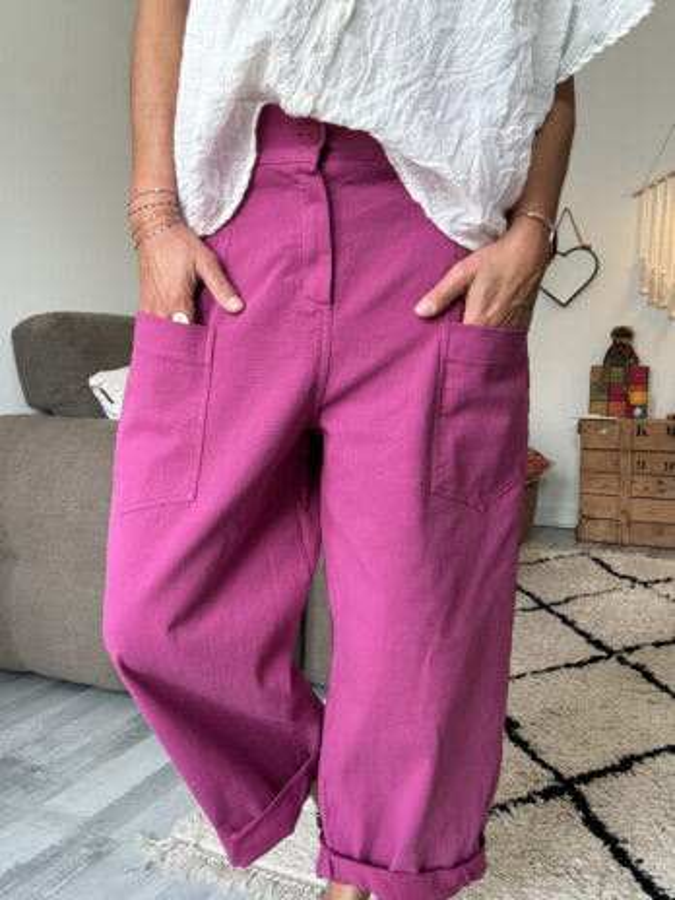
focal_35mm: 30
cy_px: 450
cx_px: 338
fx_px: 780
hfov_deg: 46.8
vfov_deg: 60.0
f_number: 1.9
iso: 80
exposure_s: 1/90
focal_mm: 2.69
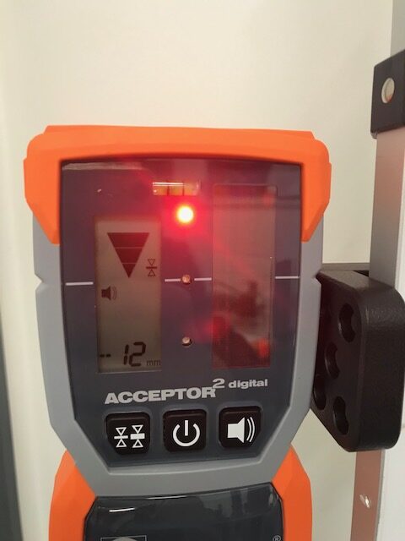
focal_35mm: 28
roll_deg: +1.2
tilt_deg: -7.9
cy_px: 270
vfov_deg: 63.4
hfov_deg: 49.7
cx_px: 202
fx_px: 437
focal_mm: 3.99
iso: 40
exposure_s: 1/20
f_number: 1.8
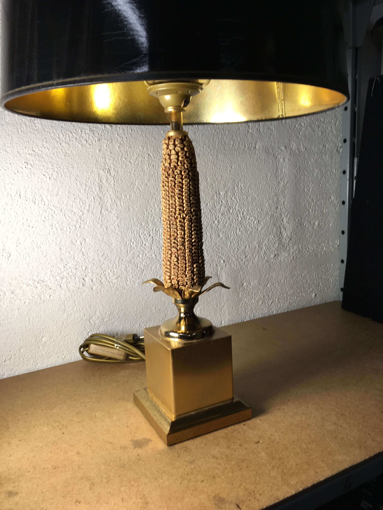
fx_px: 428
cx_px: 192
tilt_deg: -9.9
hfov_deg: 48.2
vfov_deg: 61.7
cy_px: 255
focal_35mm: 29
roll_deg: +2.7
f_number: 2.2
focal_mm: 4.15
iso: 25
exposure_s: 1/50
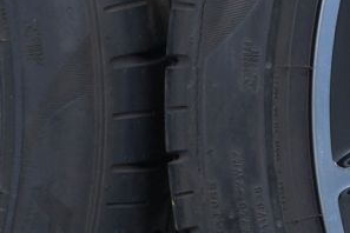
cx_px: 886
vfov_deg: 4.1
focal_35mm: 336
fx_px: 3266
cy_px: 109
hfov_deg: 5.9
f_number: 7.1
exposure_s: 1/125
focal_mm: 52
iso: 250
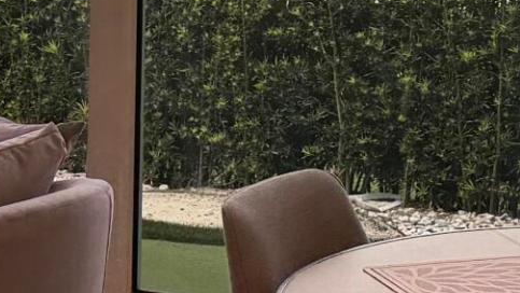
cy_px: -232
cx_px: 418
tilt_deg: +0.1
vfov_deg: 7.6
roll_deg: -0.4
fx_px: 2152
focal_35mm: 156
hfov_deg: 13.7
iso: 80
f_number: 1.78
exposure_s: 1/1122
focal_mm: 6.76
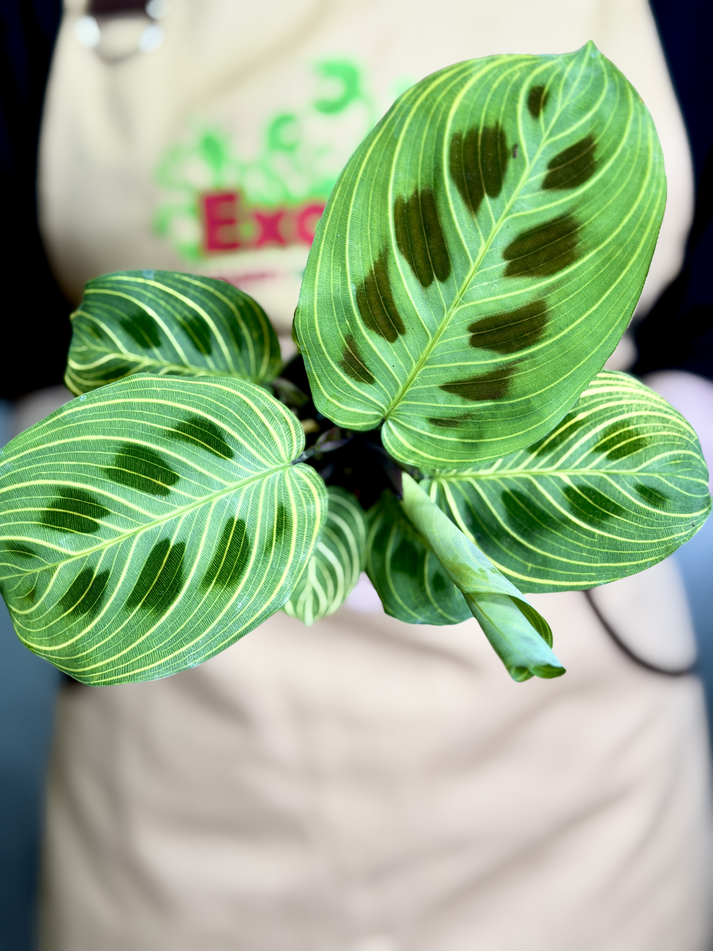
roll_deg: +0.4
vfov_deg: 39.7
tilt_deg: -20.9
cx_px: 356
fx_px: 1318
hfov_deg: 30.3
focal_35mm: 48
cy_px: 476
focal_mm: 6.76
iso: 50
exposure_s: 1/155
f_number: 1.78
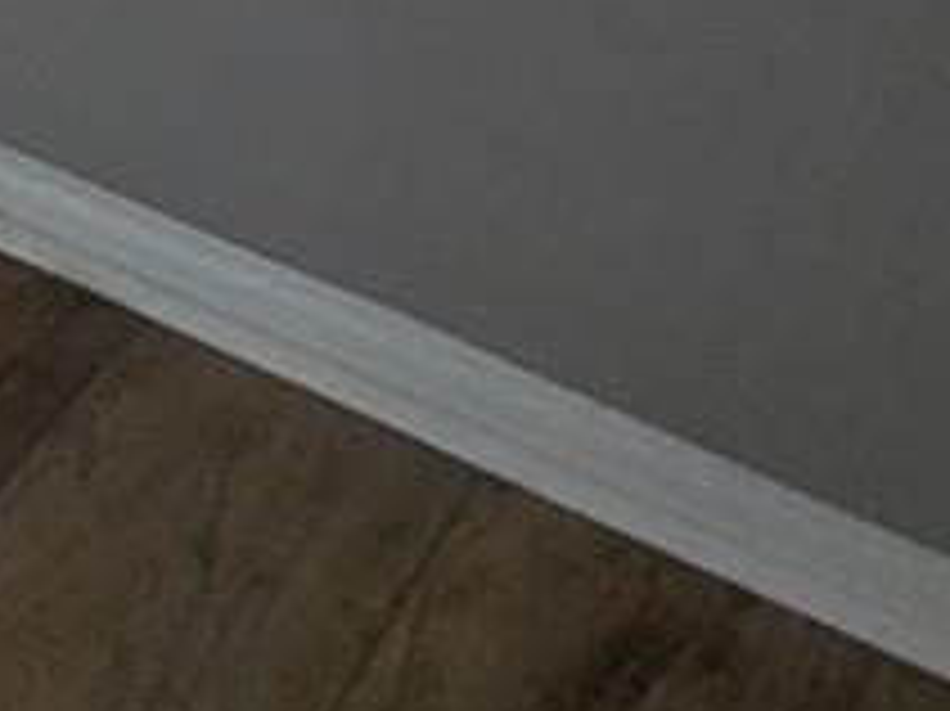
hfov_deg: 10.1
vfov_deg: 9.7
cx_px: -2215
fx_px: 2907
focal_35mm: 106
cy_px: -1602
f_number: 2.2
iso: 52
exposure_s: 1/25
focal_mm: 1.83
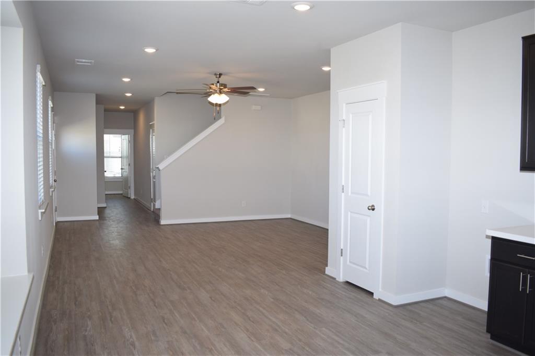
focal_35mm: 30
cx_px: 268
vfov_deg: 43.6
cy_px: 178
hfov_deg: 61.9
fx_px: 446
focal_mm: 20
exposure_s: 1/100
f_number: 5
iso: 400
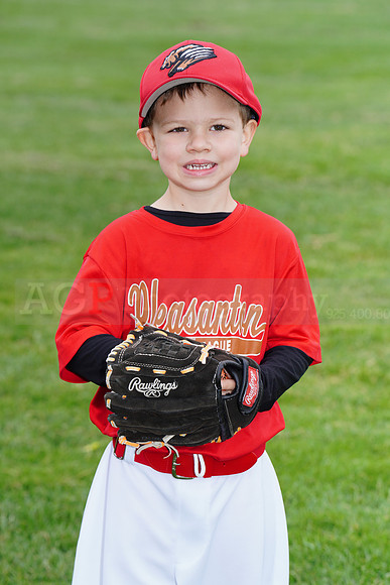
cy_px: 292
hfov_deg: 6.9
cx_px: 195
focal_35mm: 200
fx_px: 3248
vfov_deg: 10.3
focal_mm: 200
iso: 200
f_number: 9
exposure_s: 1/250
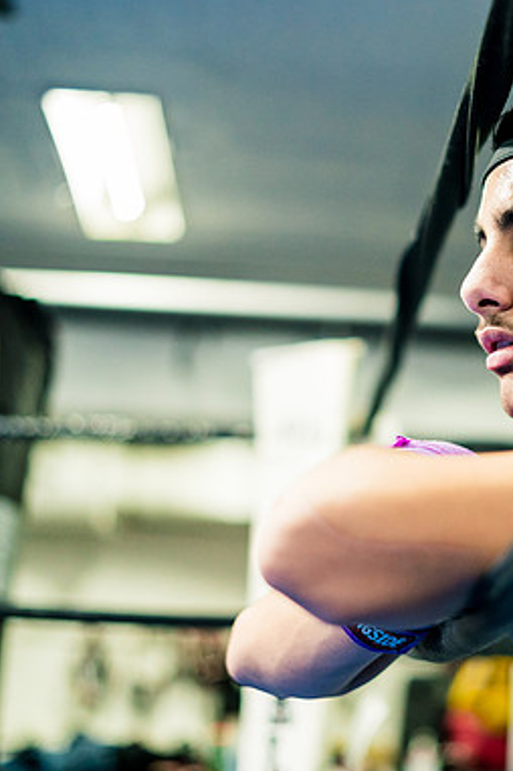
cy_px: 384
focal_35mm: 76
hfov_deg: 17.8
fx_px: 1627
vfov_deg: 26.7
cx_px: 360
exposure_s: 1/640
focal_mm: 50
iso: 3200
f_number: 1.8
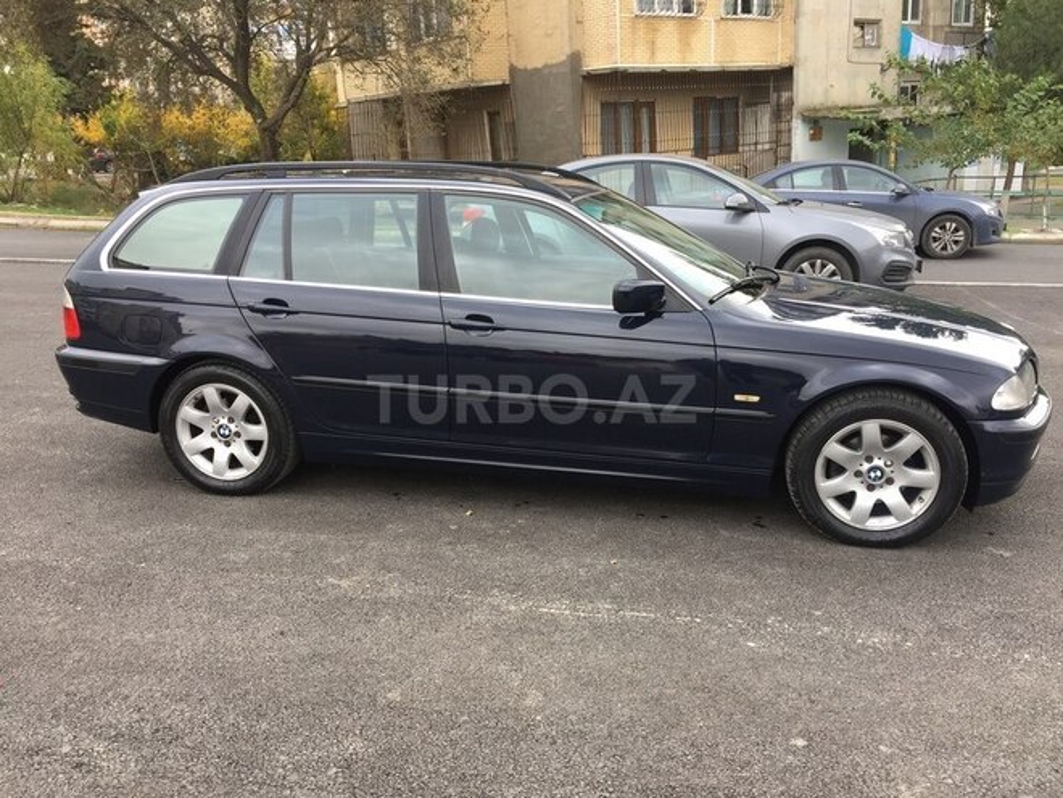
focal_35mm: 29
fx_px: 891
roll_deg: +2.6
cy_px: 399
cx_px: 532
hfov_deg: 61.7
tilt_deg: -16.3
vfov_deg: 48.2
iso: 32
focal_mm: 4.15
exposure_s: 1/168
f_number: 2.2
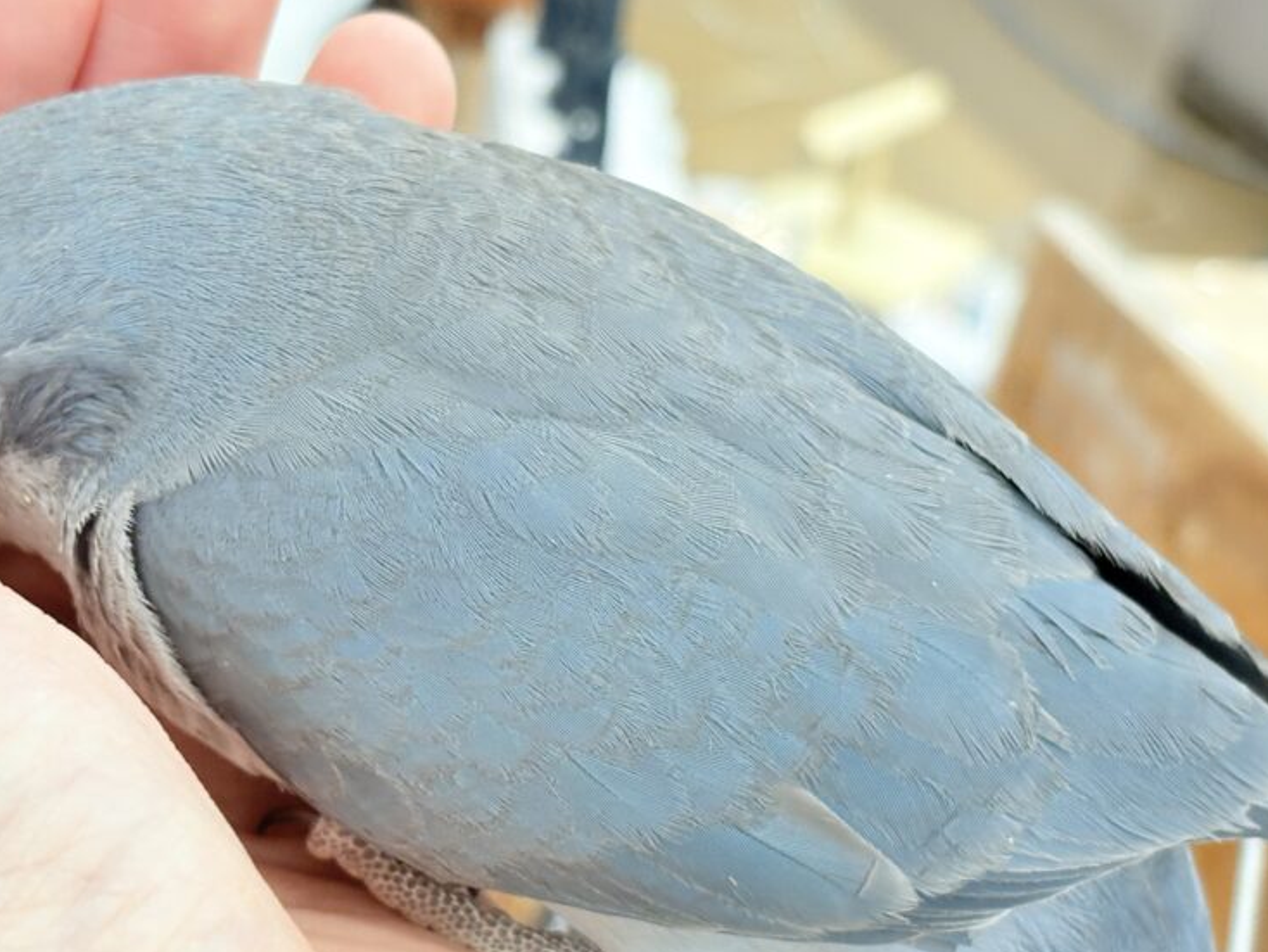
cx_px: 558
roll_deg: -10.0
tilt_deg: -27.1
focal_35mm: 85
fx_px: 3115
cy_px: 606
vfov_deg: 17.3
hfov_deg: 23.0
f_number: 1.6
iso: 100
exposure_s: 1/50
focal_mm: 5.96
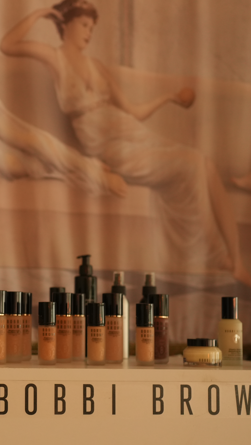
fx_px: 808
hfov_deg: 16.5
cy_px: 261
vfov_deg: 30.8
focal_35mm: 68
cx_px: -89
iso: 1000
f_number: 2.8
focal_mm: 36.7
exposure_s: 1/160
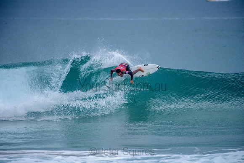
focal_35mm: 500
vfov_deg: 2.8
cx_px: 122
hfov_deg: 4.1
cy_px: 82
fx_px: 3390
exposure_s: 1/2000
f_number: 5.6
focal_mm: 500
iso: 360
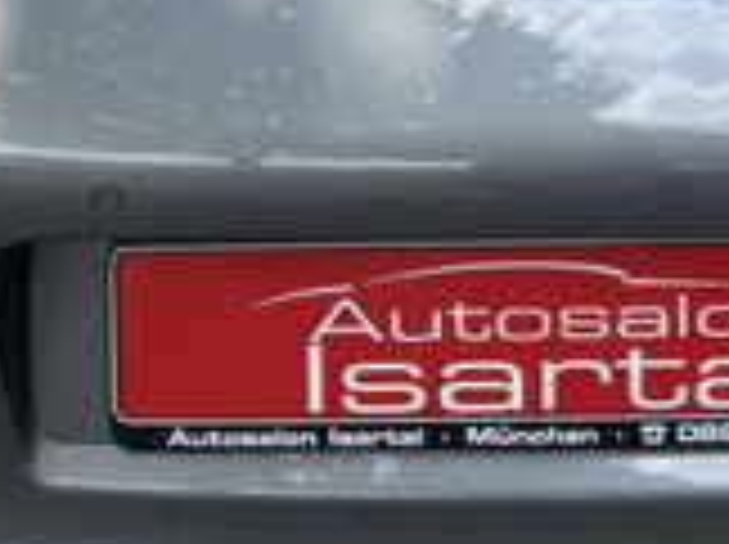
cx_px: 657
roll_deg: +0.3
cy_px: -400
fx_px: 2397
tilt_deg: -13.8
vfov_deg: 12.0
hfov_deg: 17.0
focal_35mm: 114
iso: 100
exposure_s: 1/2000
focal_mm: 6.76
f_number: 1.78
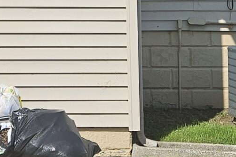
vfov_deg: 9.1
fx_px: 938
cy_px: -150
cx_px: 53
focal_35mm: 143
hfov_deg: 14.3
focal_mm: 5.4
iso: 25
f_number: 1.8
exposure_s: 1/3608
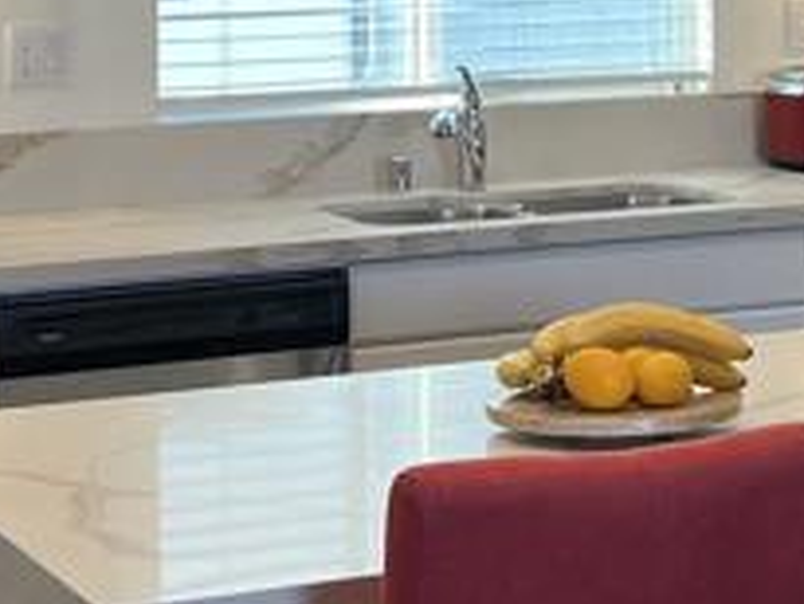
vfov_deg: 11.2
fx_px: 3021
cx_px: 706
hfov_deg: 15.0
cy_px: -141
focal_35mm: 130
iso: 50
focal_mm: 5.7
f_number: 1.5
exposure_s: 1/120
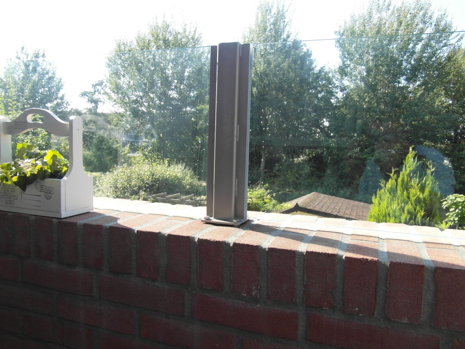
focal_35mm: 24
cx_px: 232
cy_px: 174
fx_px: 322
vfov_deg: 56.8
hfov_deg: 71.6
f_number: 3.2
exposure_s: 1/250
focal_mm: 4
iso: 100
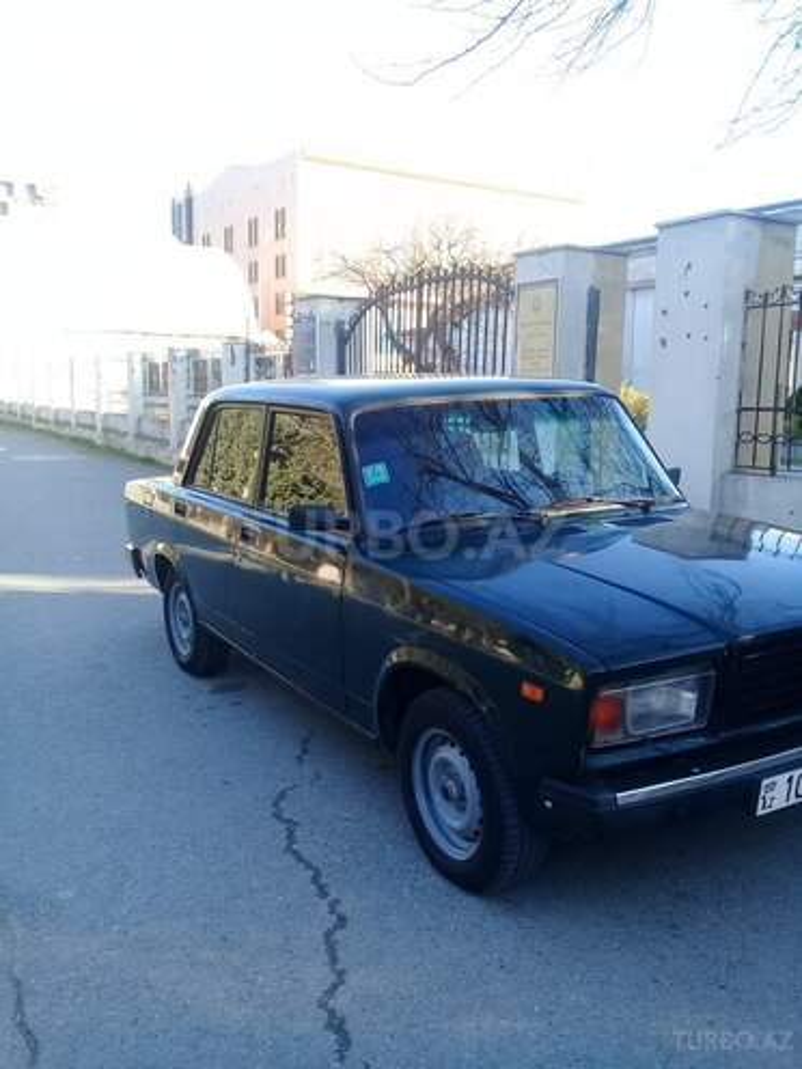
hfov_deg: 45.4
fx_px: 958
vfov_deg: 58.4
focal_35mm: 31
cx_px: 401
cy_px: 534
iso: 50
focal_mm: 3.3
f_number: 2.2
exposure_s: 1/153
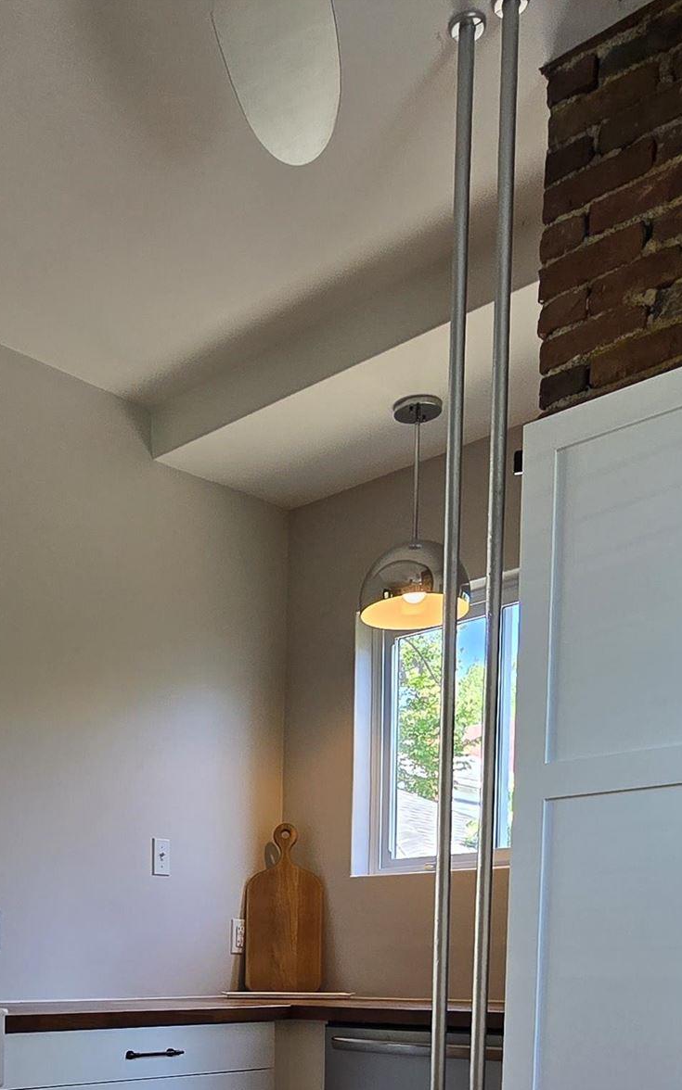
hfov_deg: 33.8
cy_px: 1062
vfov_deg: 46.3
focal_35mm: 36
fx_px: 1071
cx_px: 97
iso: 80
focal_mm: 2.2
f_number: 2.2
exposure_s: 1/120
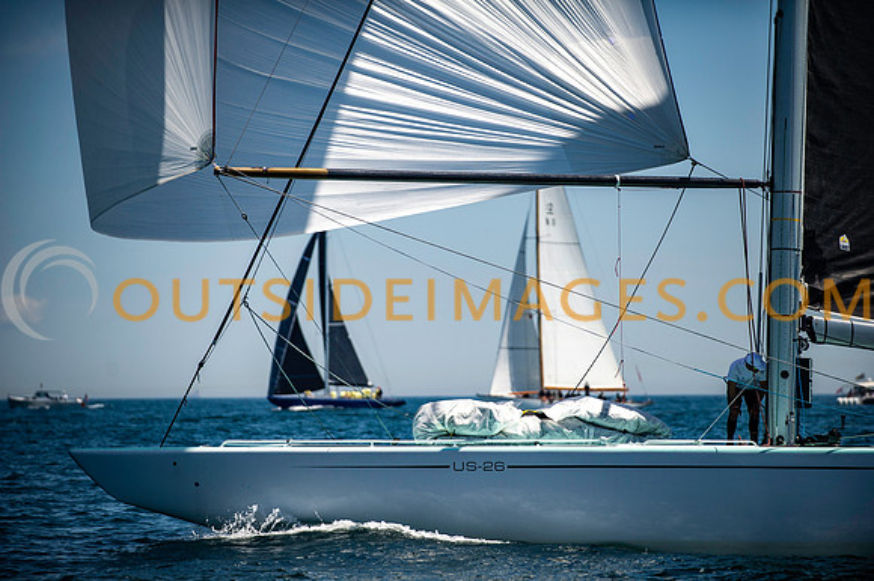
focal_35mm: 175
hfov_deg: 11.8
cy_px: 290
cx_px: 437
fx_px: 4246
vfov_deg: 7.8
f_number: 3.2
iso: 320
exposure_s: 1/8000
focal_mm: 175
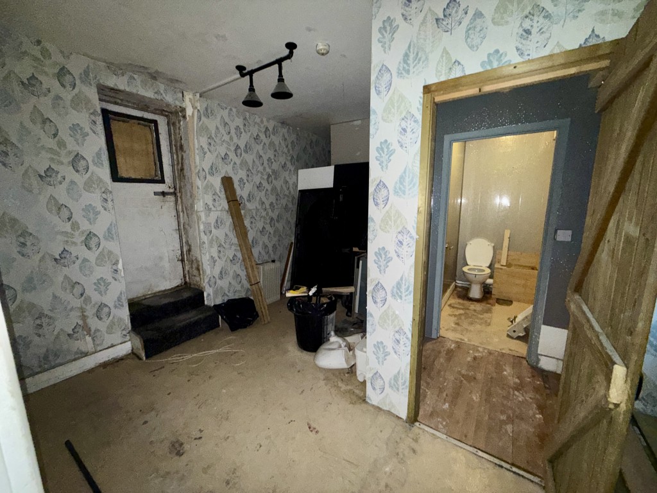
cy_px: 246
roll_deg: +0.7
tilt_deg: -9.3
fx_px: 266
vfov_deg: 85.7
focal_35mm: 14
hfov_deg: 102.1
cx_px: 328
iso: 200
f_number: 2.2
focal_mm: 2.22
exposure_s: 1/18
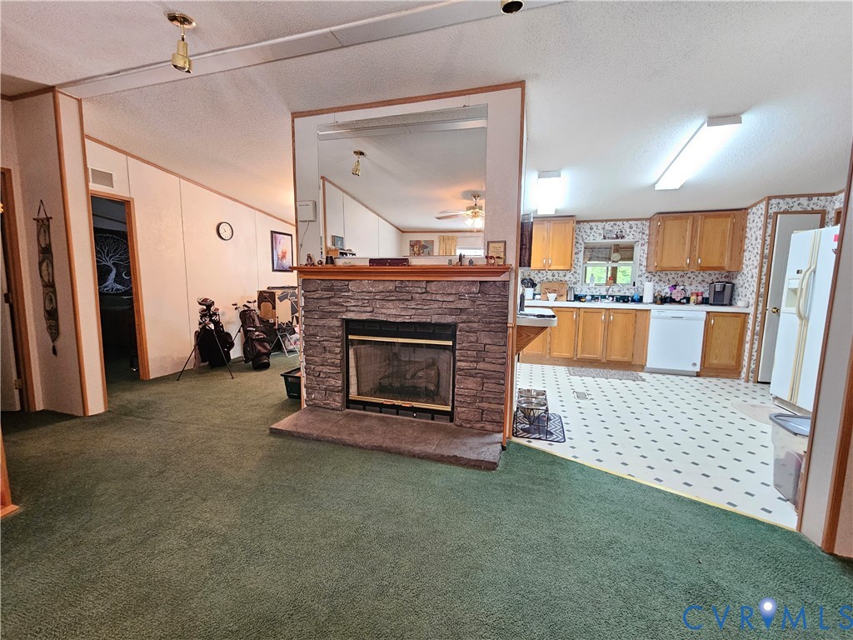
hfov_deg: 106.2
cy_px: 320
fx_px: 320
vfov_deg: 89.9
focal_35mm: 13
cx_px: 426
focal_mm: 2.2
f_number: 2.2
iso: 500
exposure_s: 1/30
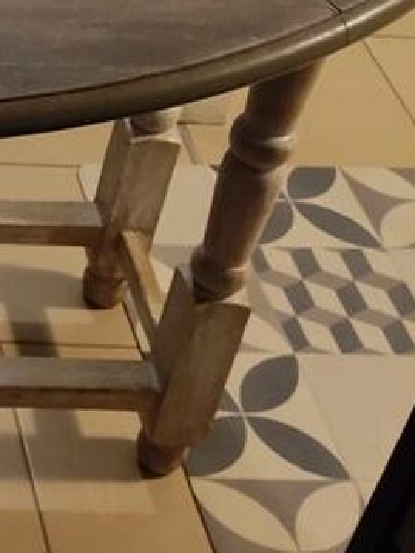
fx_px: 1485
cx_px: -347
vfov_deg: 20.5
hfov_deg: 14.0
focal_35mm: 93
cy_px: 22
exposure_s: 1/50
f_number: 1.89
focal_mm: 5.43
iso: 311
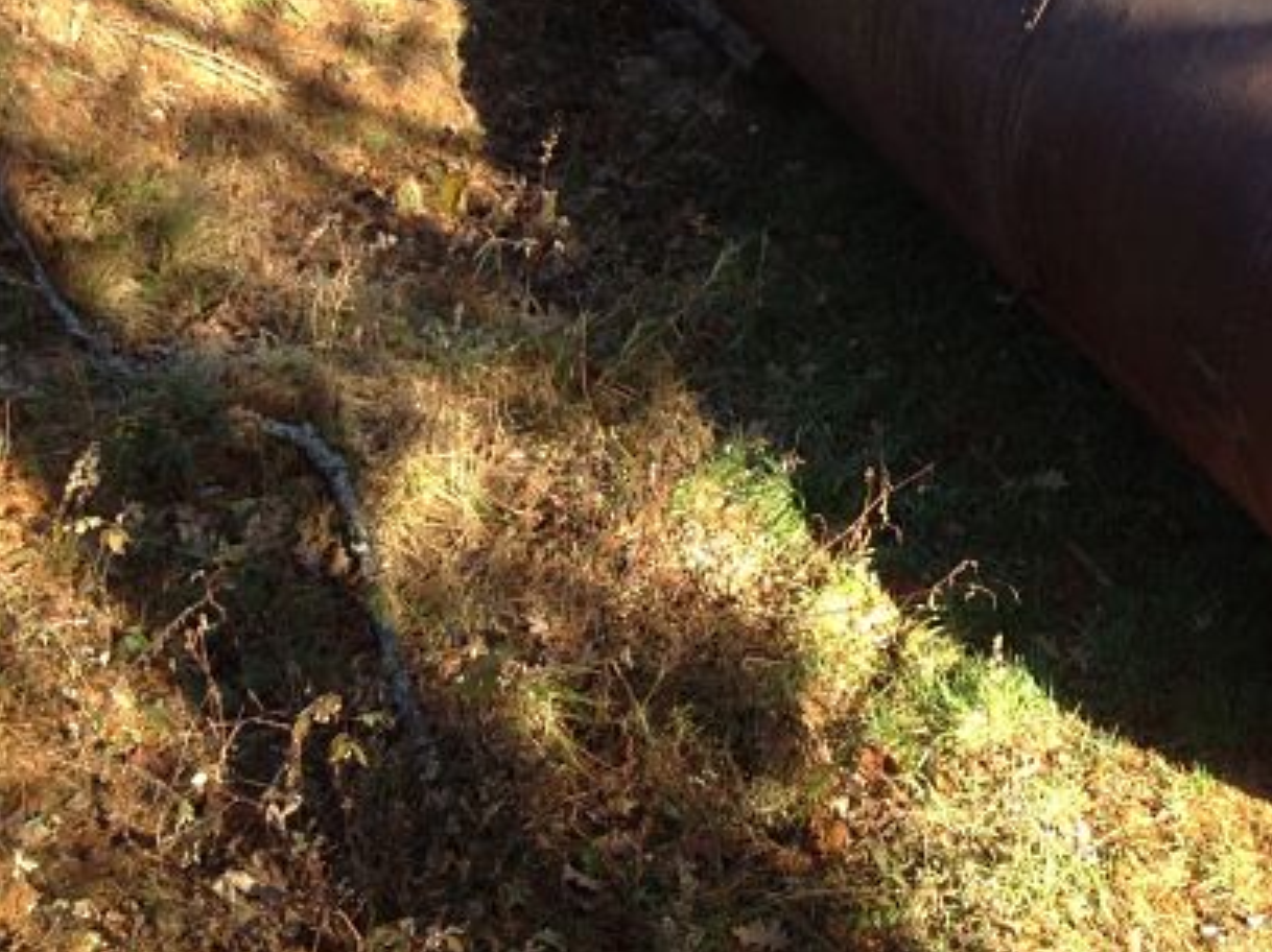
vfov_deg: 20.7
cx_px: 1097
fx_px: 2534
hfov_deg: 27.4
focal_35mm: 69
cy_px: 22
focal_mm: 4.28
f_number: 2.4
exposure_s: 1/221
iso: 50
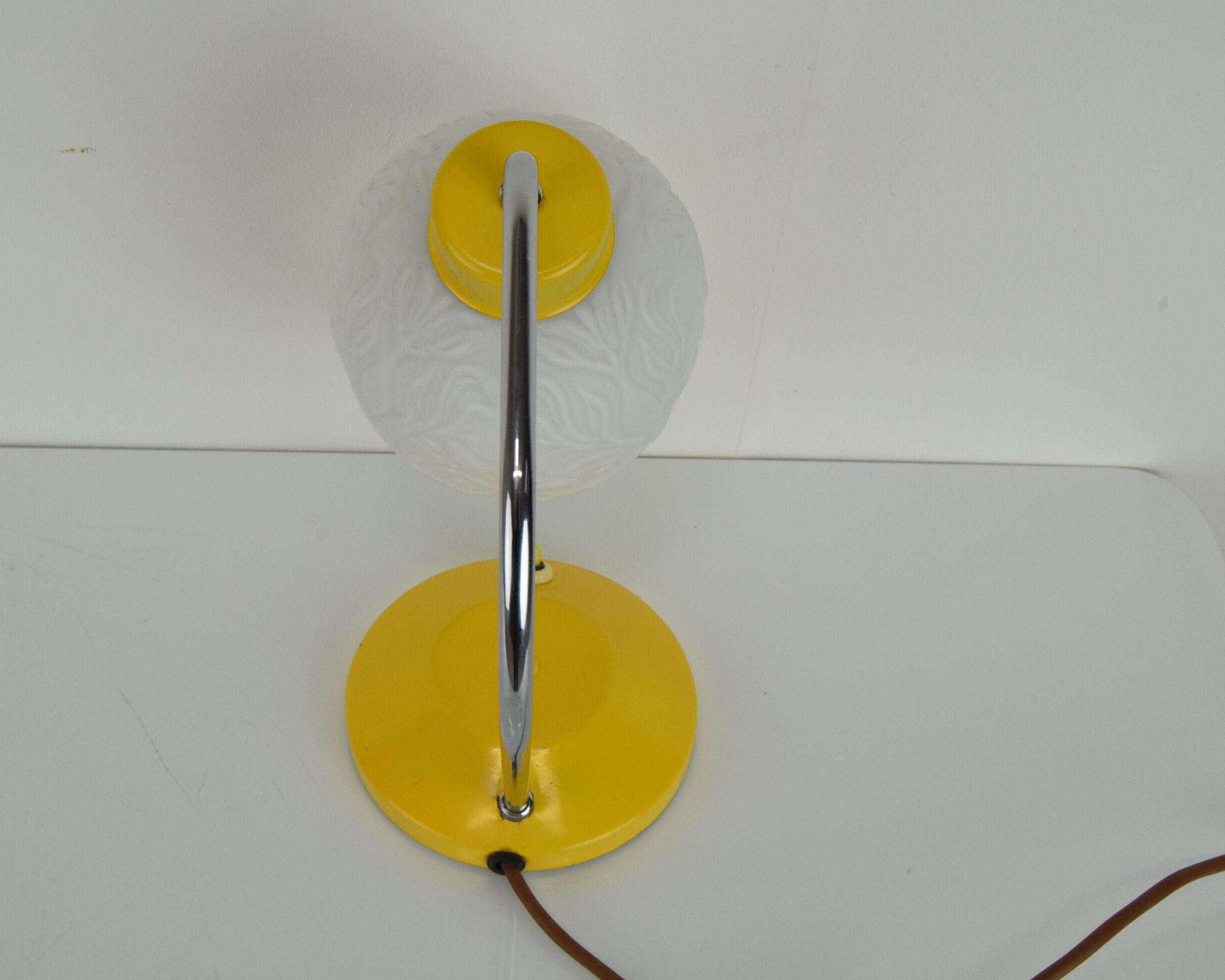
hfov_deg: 47.8
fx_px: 1378
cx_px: 524
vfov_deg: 39.2
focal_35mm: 38
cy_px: 493
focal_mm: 22
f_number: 9
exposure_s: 1/500
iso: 1600
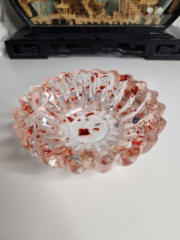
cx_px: 90
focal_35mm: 23
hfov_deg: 58.9
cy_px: 120
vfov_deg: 73.9
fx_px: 159
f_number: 1.8
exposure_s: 1/100
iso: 200
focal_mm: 5.4
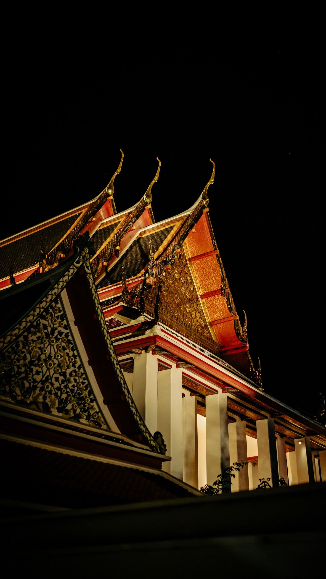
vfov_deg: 54.0
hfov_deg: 31.9
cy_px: 290
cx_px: 188
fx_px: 569
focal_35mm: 37
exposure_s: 1/125
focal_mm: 23
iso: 800
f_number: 2
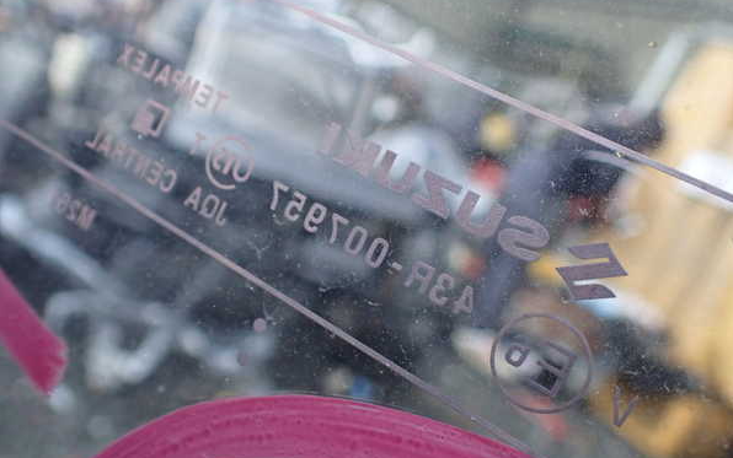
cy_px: 230
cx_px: 368
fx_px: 639
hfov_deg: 59.6
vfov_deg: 39.5
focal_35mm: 32
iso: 400
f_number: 2.3
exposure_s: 1/125
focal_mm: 5.4
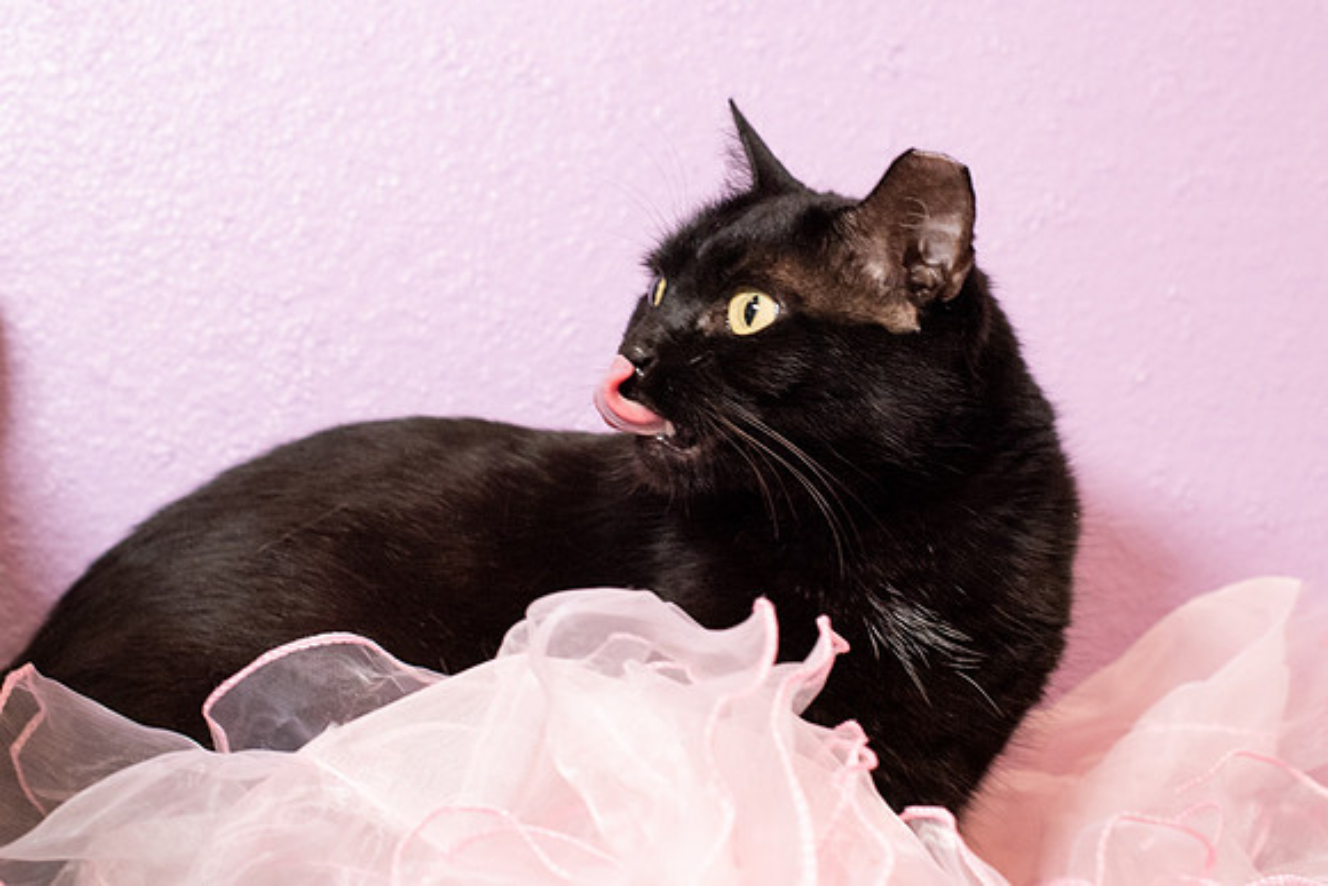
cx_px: 747
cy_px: 338
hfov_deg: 25.2
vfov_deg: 17.0
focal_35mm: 80
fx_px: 2968
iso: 2500
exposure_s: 1/100
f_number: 5
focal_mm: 50
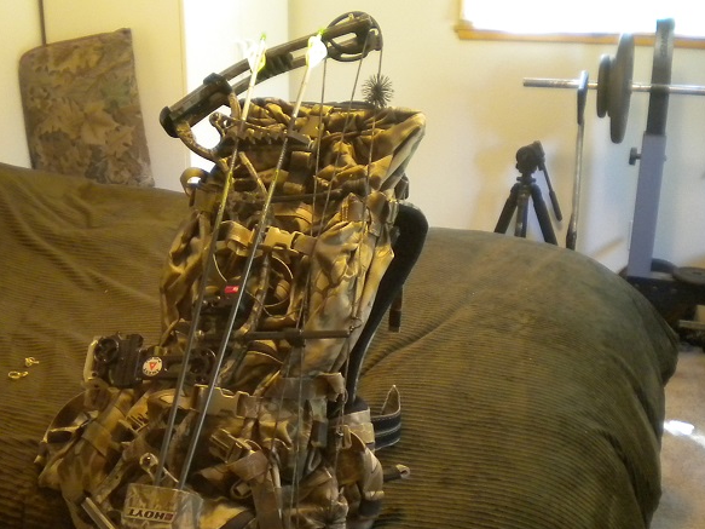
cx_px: 294
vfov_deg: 32.1
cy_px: 311
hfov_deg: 41.9
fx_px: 916
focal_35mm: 45
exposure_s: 1/9.6
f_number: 3.1
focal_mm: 6.3
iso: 400
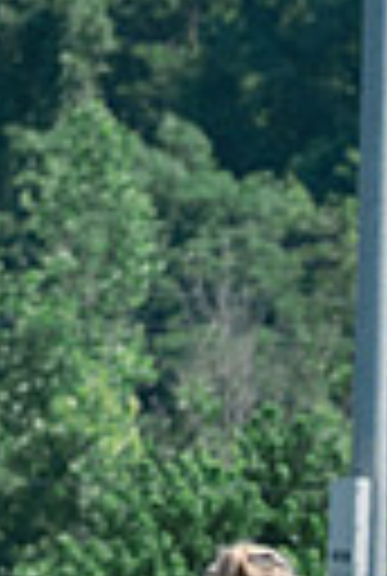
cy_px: 1057
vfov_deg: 1.6
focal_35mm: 1287
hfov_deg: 1.1
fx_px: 20640
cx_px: 1124
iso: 400
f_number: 5
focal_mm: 200
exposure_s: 1/1600
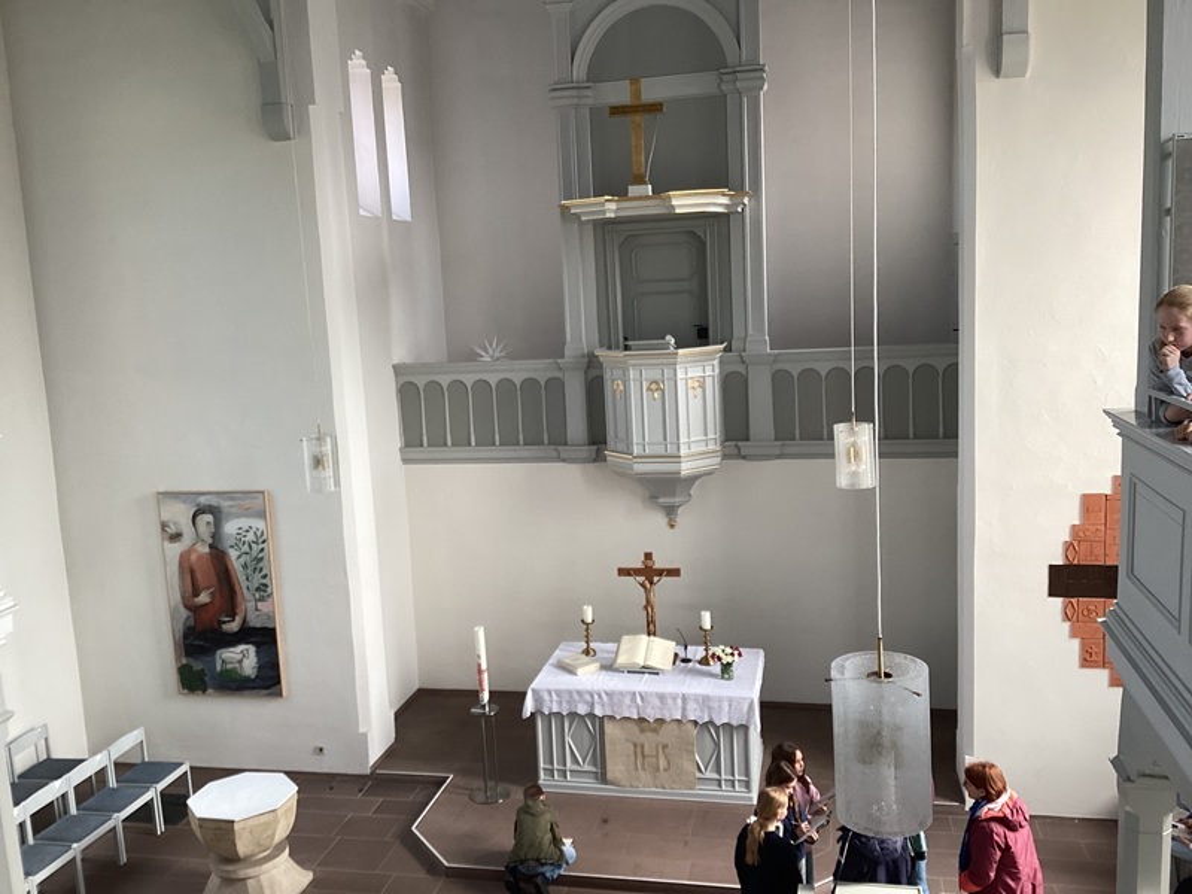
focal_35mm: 31
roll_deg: +2.3
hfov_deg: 58.4
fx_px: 1067
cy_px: 447
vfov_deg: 45.4
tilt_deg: -10.1
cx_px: 596
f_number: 2.4
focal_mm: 3.3
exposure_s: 1/50
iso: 64
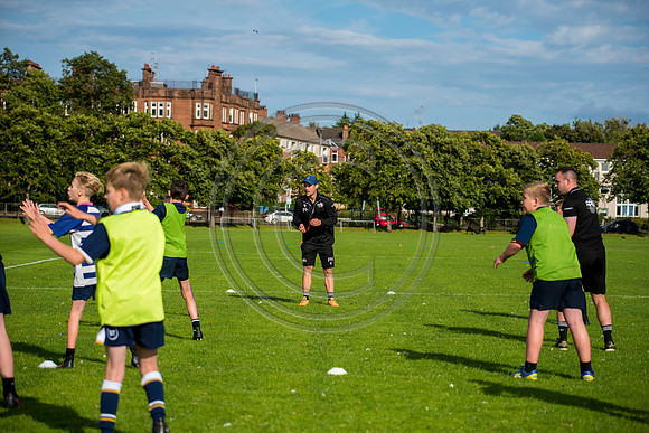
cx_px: 324
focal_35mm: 95
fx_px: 1713
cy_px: 216
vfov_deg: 14.4
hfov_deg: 21.5
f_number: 4
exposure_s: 1/2000
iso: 250
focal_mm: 95
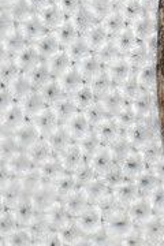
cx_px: 280
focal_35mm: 532
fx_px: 3635
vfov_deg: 3.9
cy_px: -82
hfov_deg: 2.6
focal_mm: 100
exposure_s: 1/200
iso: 100
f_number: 18
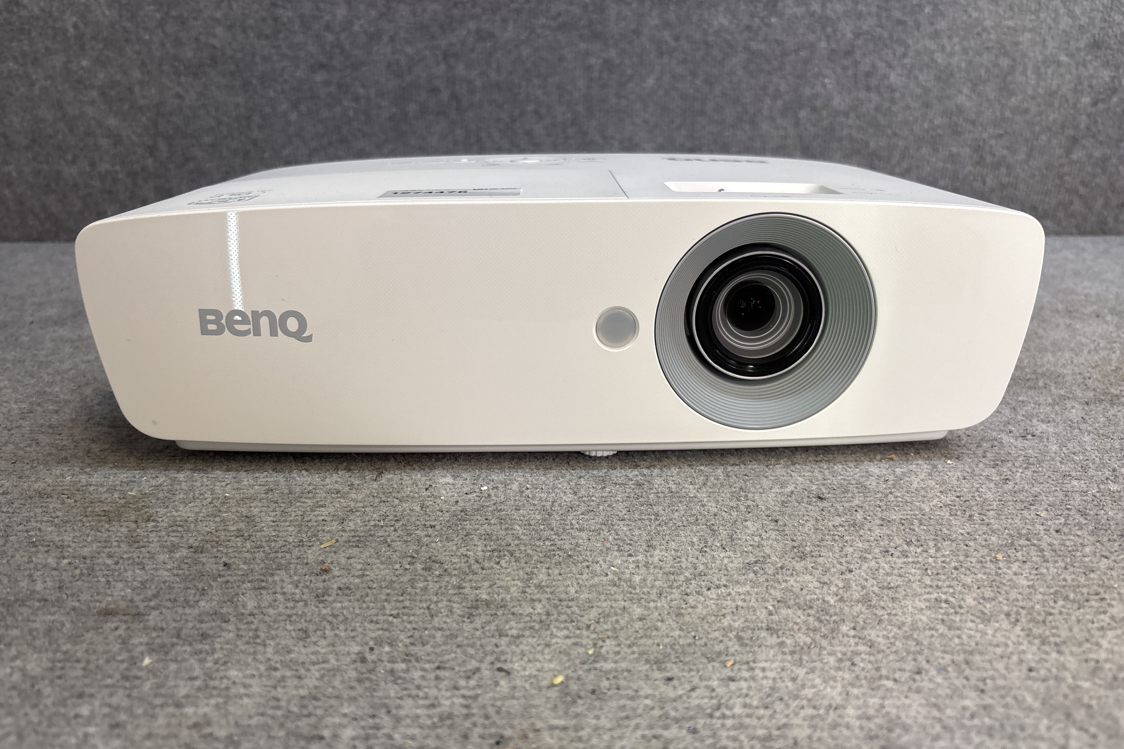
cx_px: 557
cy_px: 422
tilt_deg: -20.7
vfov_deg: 46.3
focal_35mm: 28
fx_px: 874
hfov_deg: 65.5
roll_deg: +0.6
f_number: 1.6
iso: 100
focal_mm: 5.96
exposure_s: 1/100
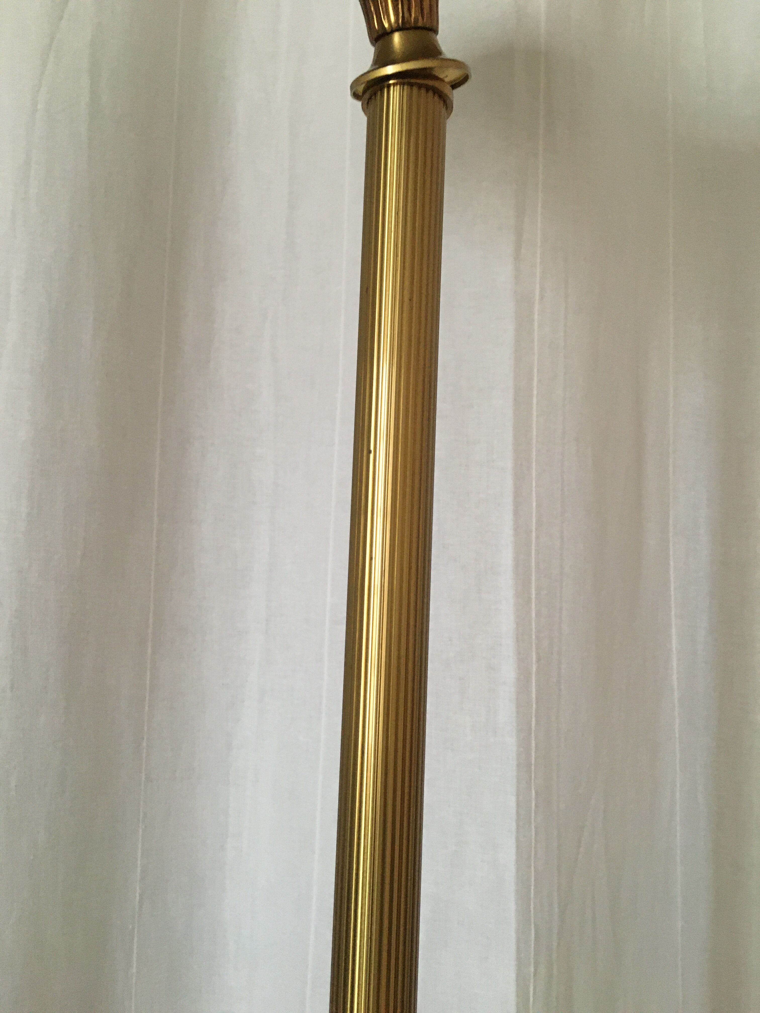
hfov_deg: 48.2
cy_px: 506
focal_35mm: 29
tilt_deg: +5.5
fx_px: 849
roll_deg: -1.5
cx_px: 380
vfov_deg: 61.7
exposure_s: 1/20
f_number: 2.2
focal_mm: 4.15
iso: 200
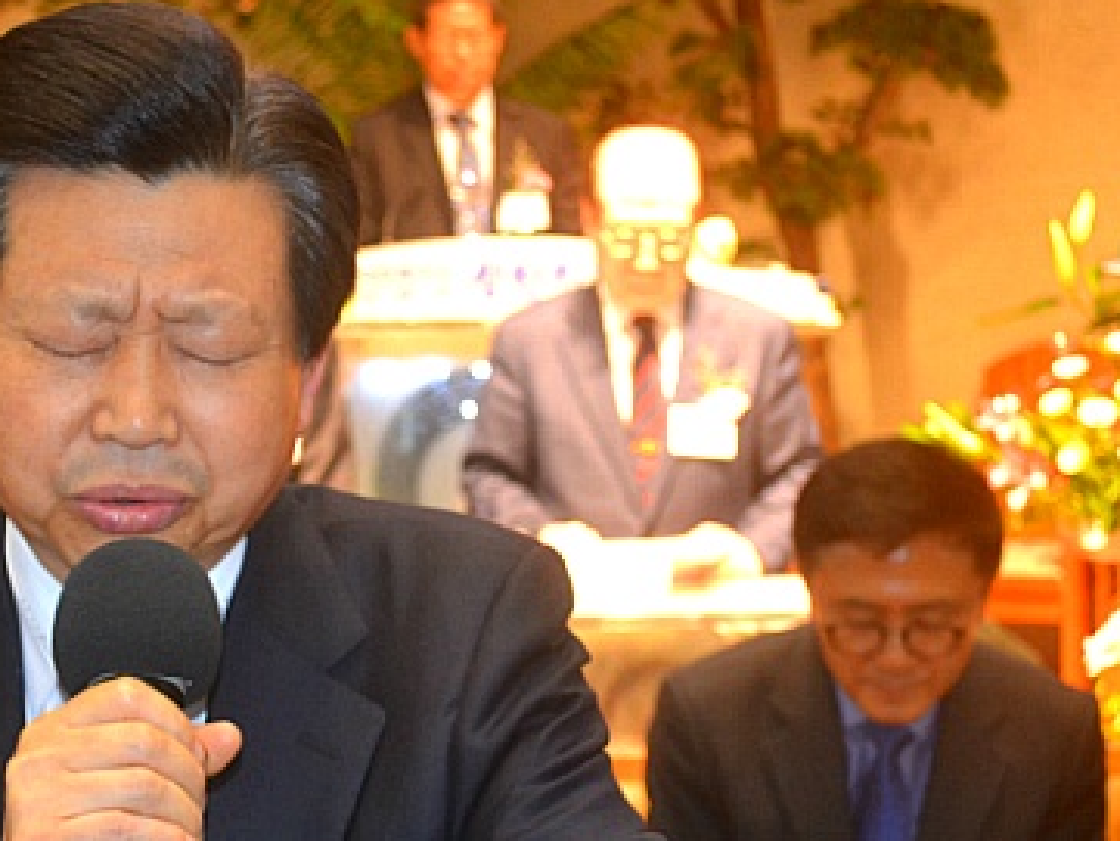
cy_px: 497
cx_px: 239
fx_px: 2848
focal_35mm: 88
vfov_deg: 16.8
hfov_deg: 22.0
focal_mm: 38
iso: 1400
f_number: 5
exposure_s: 1/60
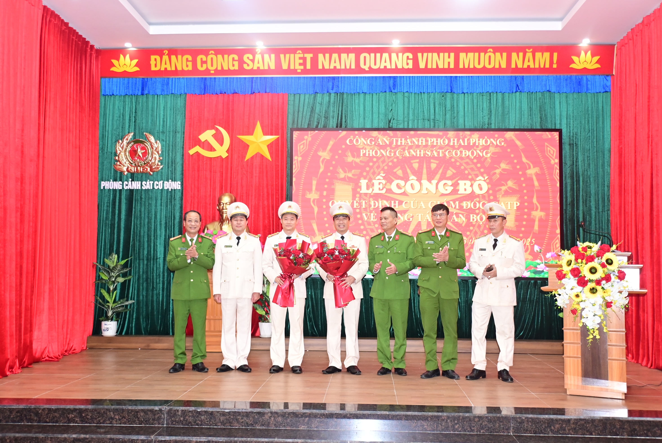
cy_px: 222
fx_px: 663
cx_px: 331
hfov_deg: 53.1
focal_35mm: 36
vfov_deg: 36.9
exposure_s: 1/200
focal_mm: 24
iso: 1600
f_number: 3.8
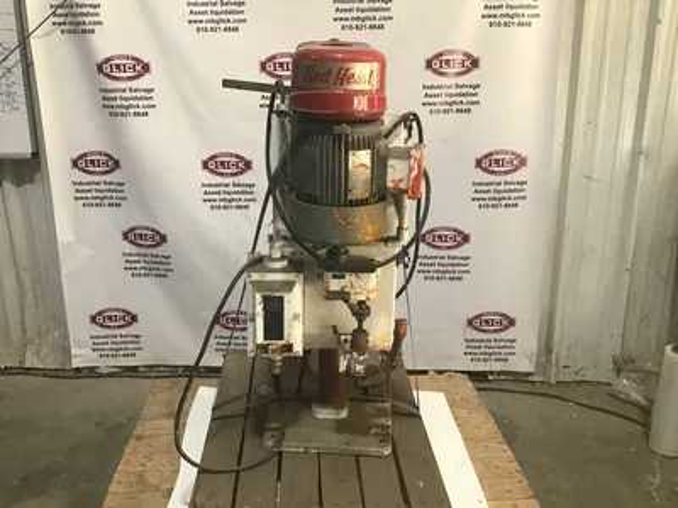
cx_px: 339
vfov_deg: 45.4
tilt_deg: -16.6
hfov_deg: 58.4
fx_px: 607
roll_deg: -1.1
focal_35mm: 31
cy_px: 254
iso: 100
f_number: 2.4
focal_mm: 3.3
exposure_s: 1/30
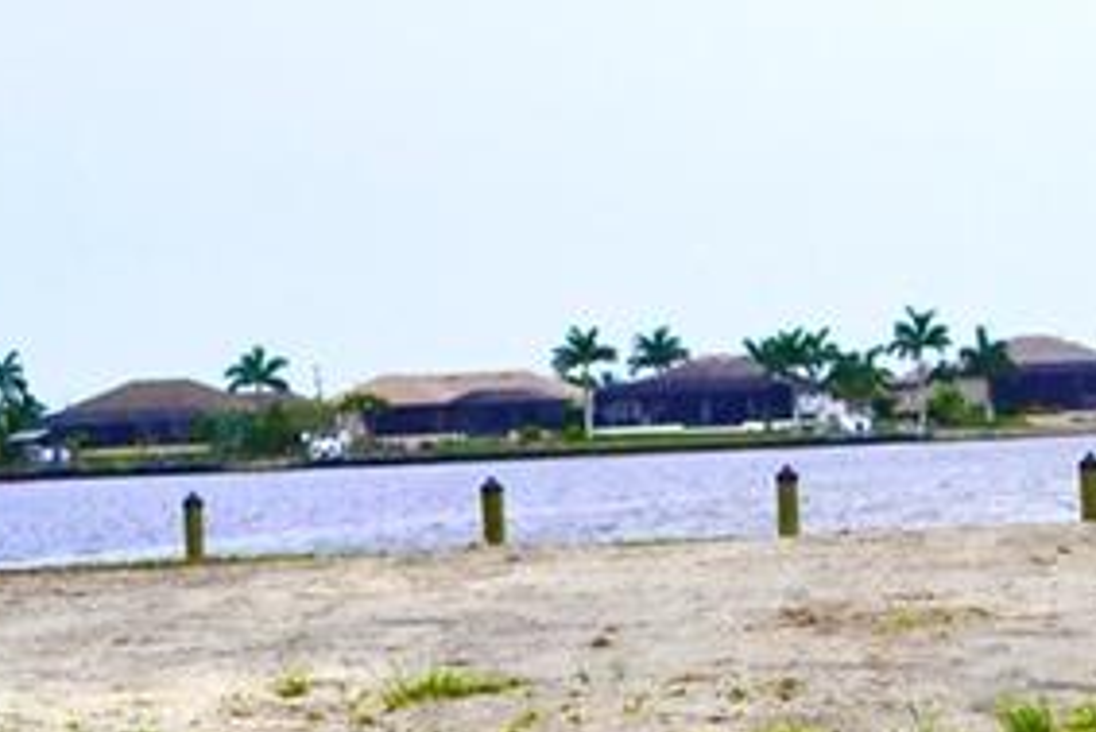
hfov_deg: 13.8
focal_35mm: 141
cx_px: 1553
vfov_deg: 9.7
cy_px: 356
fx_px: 4295
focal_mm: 26
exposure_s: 1/250
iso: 100
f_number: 8
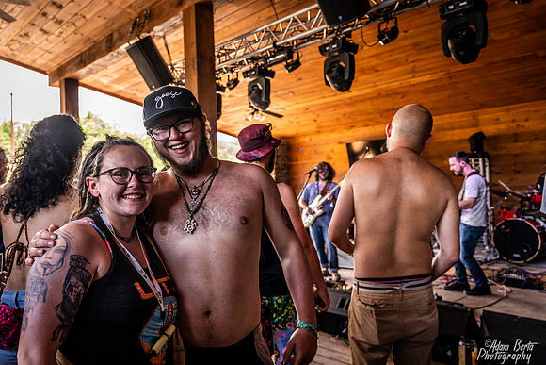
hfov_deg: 65.4
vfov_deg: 46.4
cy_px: 182
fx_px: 425
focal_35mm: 28
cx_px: 273
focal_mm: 28
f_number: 4.5
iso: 800
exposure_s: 1/250
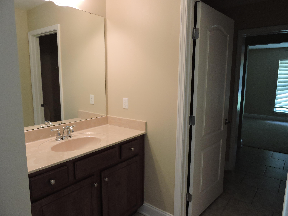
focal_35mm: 24
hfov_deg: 71.6
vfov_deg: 56.8
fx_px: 200
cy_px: 108
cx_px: 144
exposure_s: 1/30
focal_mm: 4.3
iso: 320
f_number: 3.3
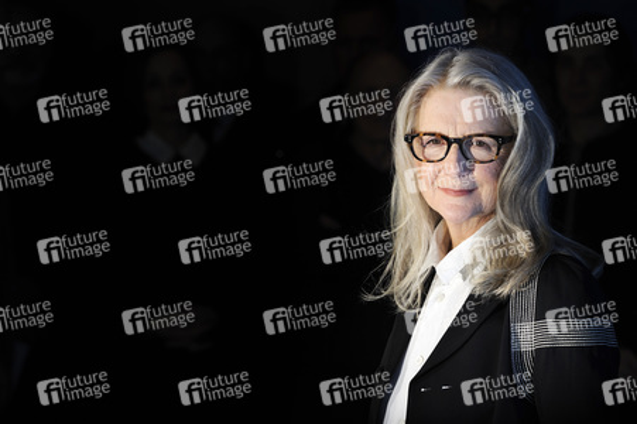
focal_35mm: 200
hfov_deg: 10.3
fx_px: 3536
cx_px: 318
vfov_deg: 6.9
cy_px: 212
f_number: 8
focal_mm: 200
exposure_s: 1/320
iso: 200
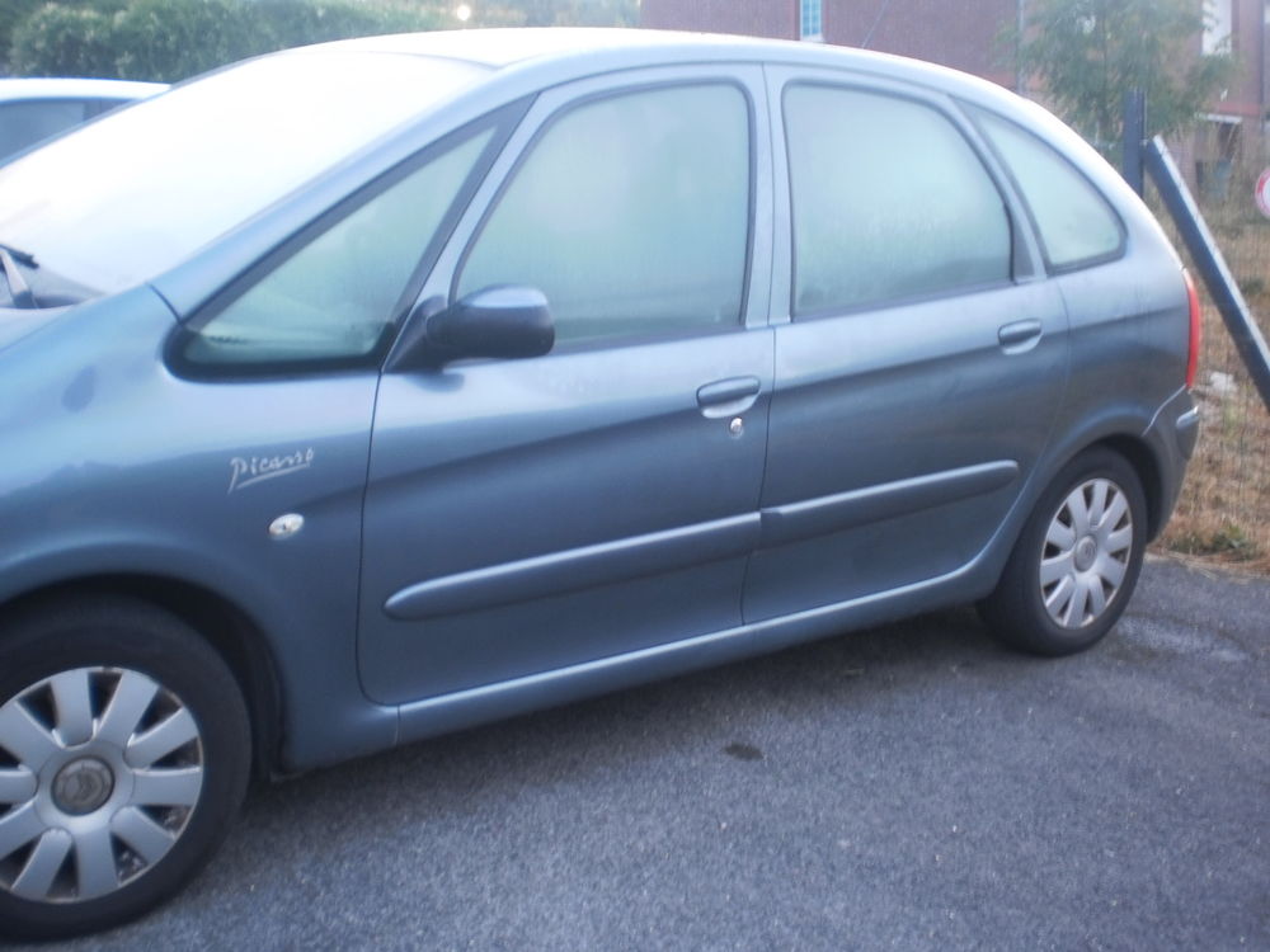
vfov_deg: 34.3
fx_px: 1541
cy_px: 476
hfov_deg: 44.8
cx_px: 635
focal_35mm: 42
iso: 125
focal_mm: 7.4
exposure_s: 1/8
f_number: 3.5
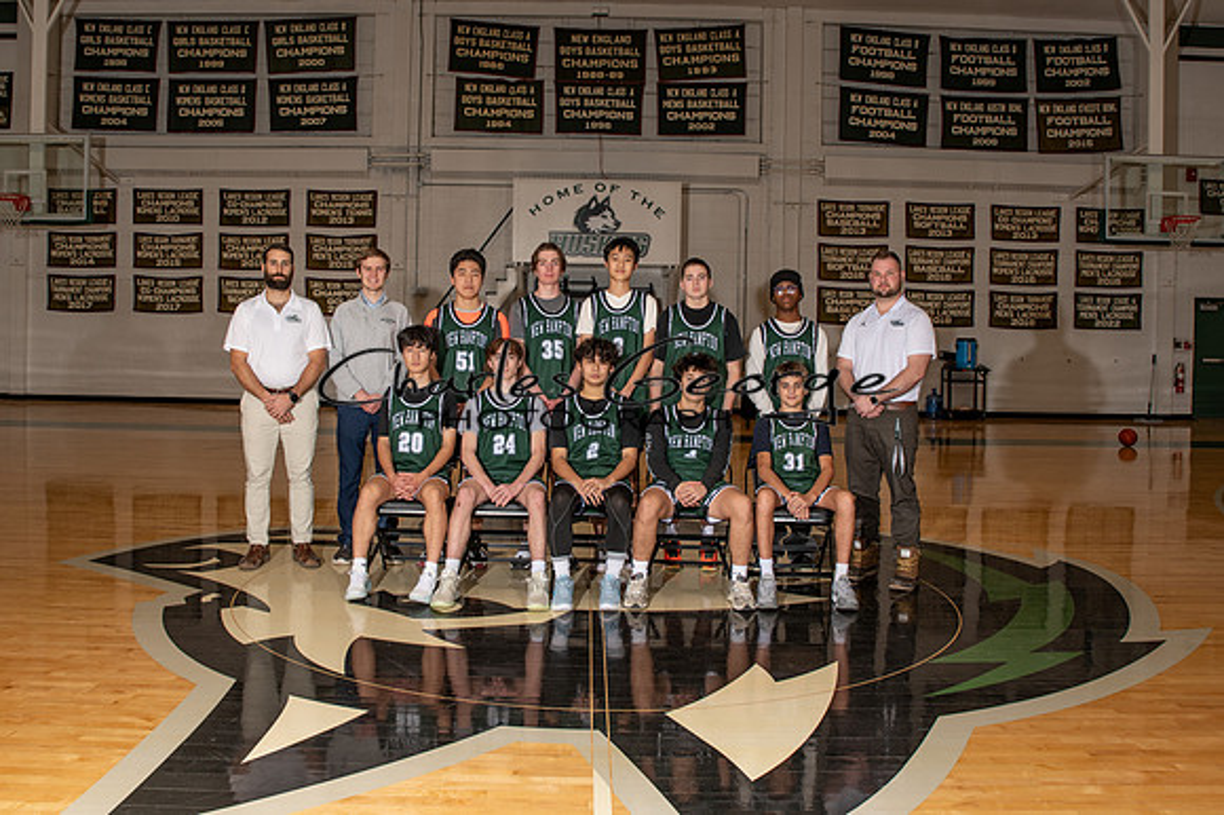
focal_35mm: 32
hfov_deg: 59.3
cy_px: 352
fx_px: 1074
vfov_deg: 41.4
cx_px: 593
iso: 100
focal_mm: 24
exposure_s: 1/200
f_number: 5.6
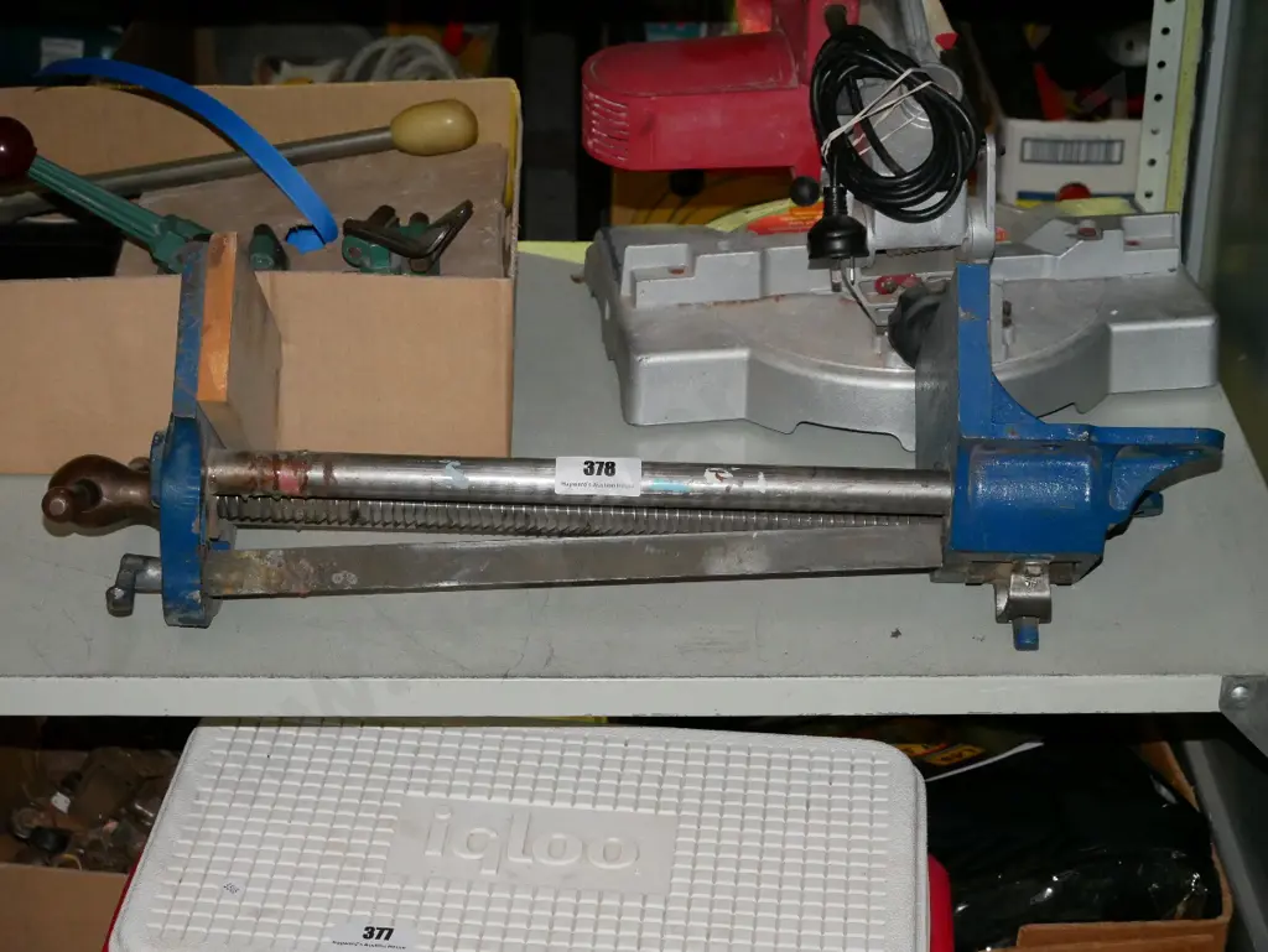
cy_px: 476
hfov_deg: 27.0
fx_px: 2639
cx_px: 634
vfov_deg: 20.5
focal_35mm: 72
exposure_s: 1/125
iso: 3200
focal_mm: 36
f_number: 5.6
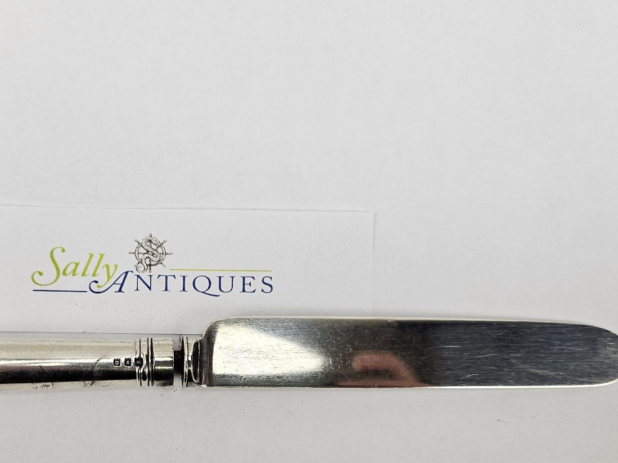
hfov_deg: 49.6
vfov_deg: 38.9
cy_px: 331
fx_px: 643
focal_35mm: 36
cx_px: 166
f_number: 1.7
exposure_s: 1/100
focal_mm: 6.3
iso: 40
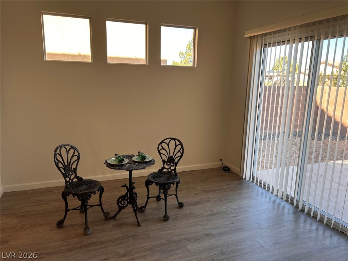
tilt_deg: -12.0
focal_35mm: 26
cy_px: 130
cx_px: 174
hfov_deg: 67.3
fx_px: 261
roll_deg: -1.0
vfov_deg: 53.1
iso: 40
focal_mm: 5.7
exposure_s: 1/228
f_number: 1.5
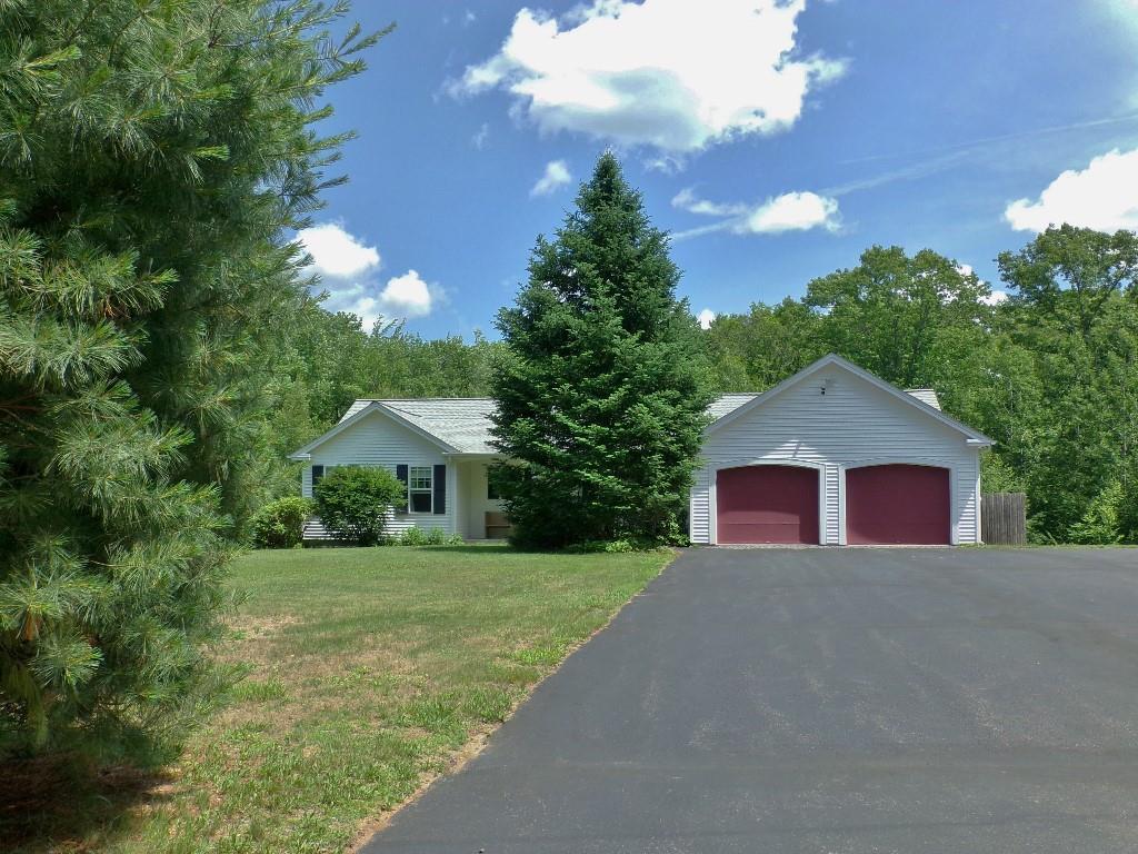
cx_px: 569
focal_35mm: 33
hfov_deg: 55.4
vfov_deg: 42.9
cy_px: 427
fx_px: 1085
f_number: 7.99
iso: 100
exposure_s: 1/170
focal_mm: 5.9
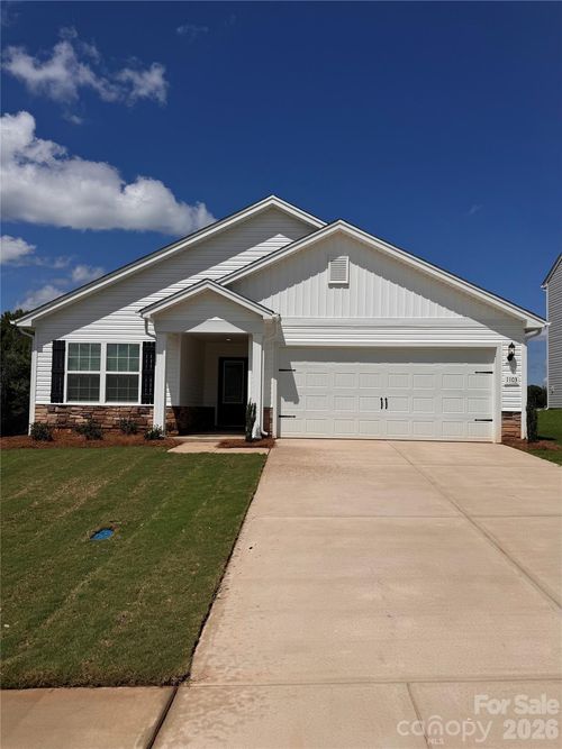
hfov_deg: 56.8
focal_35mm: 24
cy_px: 374
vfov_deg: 71.6
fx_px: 520
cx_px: 281
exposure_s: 1/12346
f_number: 1.78
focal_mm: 6.76
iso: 64
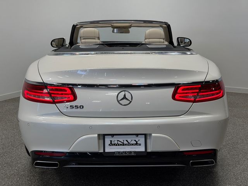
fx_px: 344
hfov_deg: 39.7
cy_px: 93
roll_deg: +0.2
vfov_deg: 30.3
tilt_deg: -11.2
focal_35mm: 48
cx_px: 124
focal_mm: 6.76
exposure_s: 1/620
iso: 64
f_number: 1.78
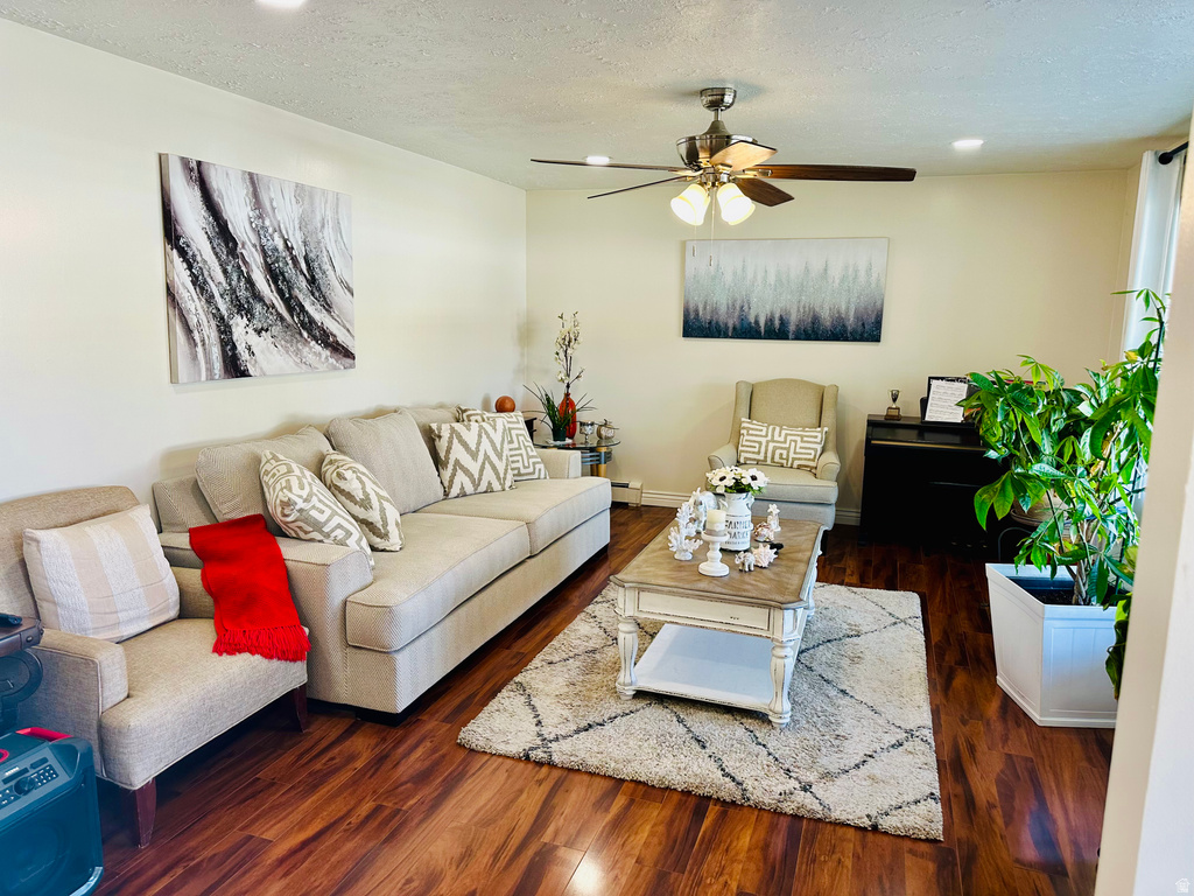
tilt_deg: -9.1
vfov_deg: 56.8
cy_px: 448
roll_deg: -1.6
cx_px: 597
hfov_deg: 71.6
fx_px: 828
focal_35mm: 24
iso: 125
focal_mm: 6.86
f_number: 1.78
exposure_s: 1/120
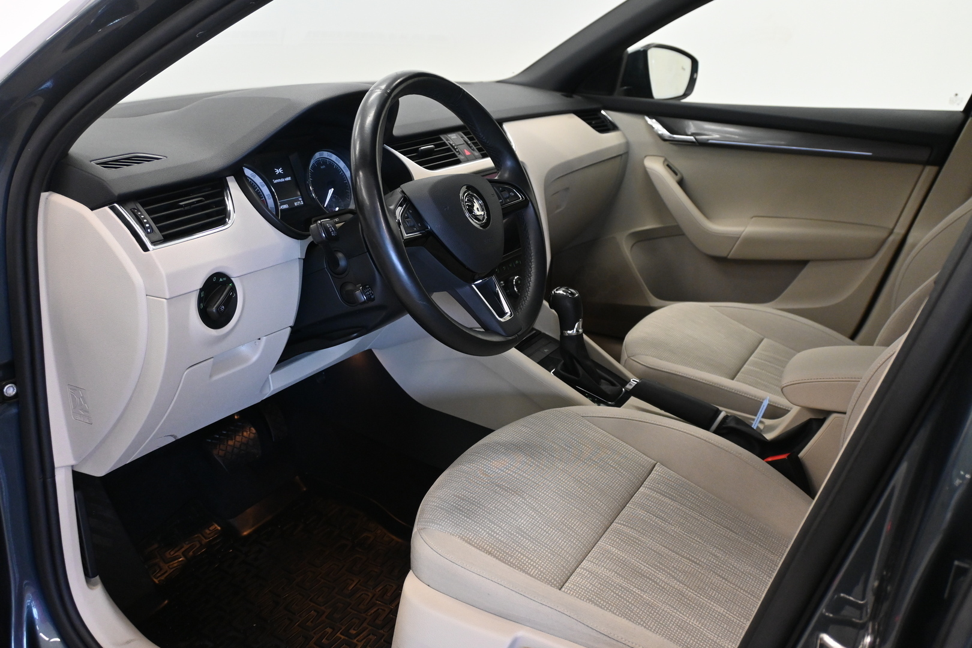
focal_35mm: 32
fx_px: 850
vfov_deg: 41.7
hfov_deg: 59.5
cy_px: 324
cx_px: 486
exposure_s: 1/125
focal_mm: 21
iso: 2000
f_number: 4
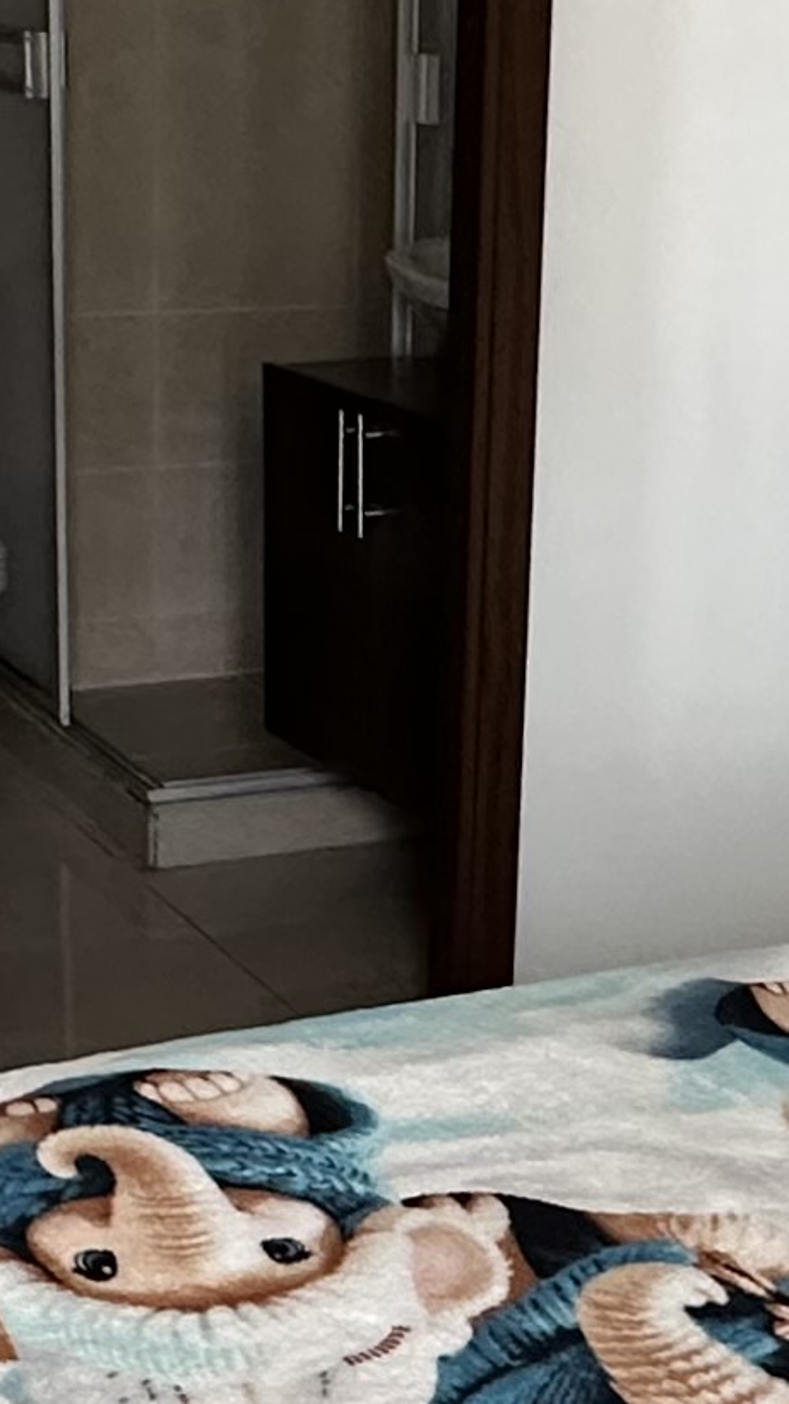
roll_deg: -3.1
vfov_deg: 28.2
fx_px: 2791
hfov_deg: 16.1
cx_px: 515
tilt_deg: -15.8
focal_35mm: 75
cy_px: 791
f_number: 2.2
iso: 250
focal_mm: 2.22
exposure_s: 1/99
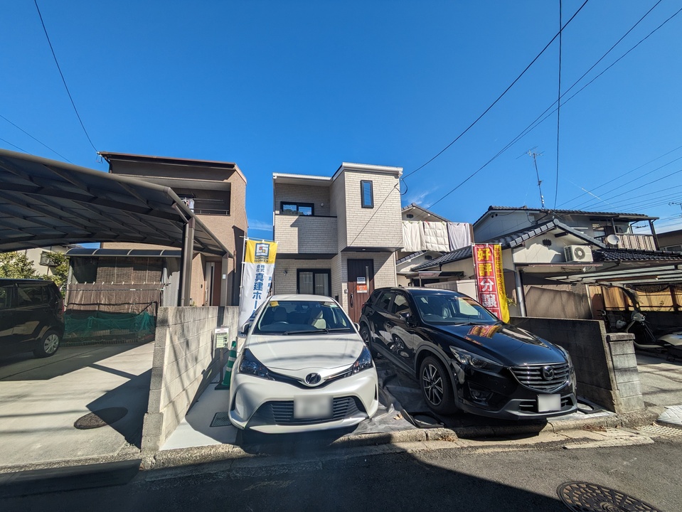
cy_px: 256
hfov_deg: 102.0
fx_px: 276
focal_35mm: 14
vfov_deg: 85.7
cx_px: 341
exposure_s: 1/2674
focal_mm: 1.83
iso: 47
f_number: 2.2
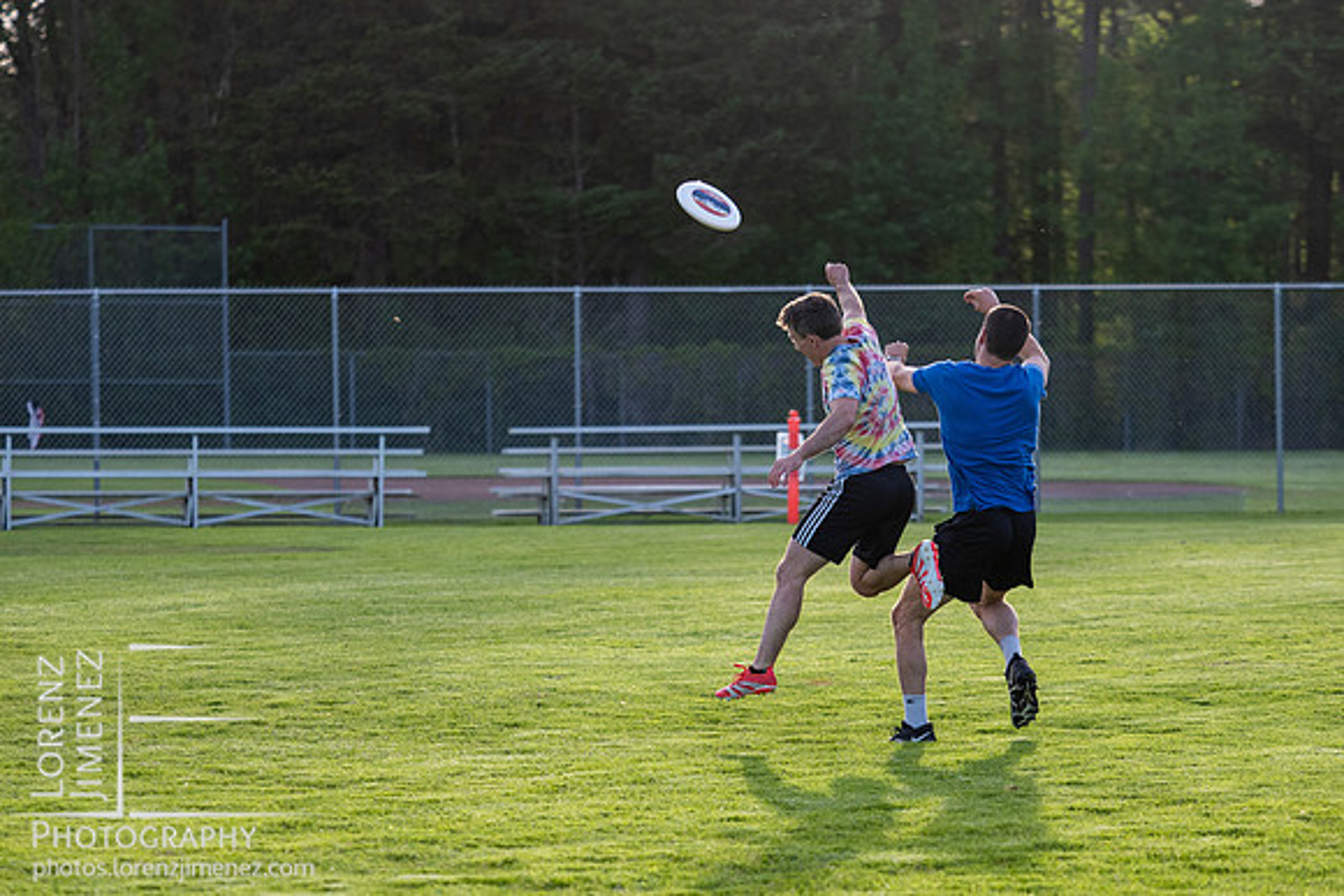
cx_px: 672
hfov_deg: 11.0
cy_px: 504
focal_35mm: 187
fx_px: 6991
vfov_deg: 7.3
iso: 320
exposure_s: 1/1000
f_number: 2.8
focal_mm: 90
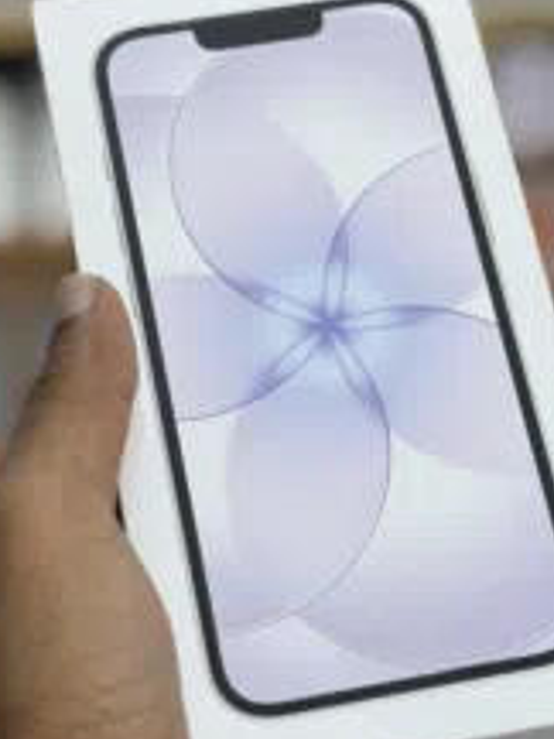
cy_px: 373
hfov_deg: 16.6
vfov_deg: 22.0
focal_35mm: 89
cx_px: 301
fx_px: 1899
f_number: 1.78
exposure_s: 1/778
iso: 64
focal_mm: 6.76
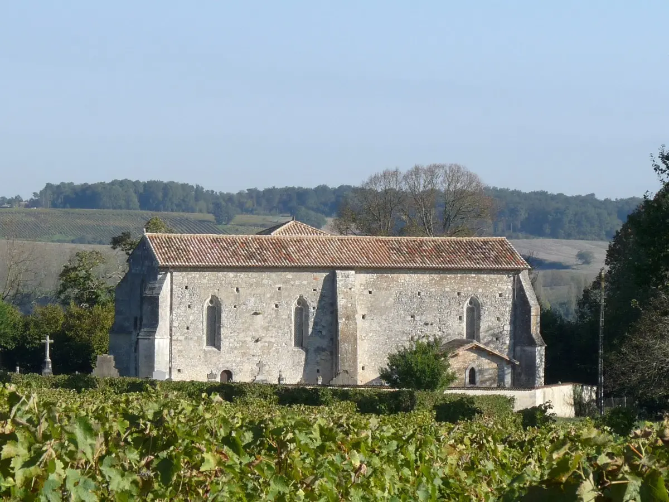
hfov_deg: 10.2
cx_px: 334
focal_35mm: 194
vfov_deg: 7.7
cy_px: 251
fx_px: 3749
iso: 100
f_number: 5.6
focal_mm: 19.4
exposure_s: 1/500
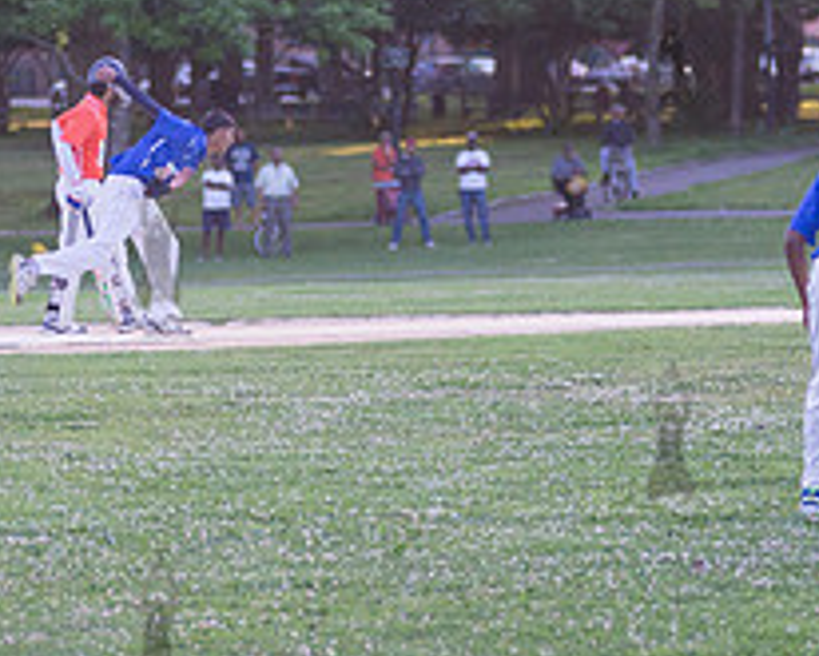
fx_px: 6742
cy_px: 237
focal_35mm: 278
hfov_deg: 6.9
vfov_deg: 5.6
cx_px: 155
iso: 1600
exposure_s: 1/2000
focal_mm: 105
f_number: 2.8
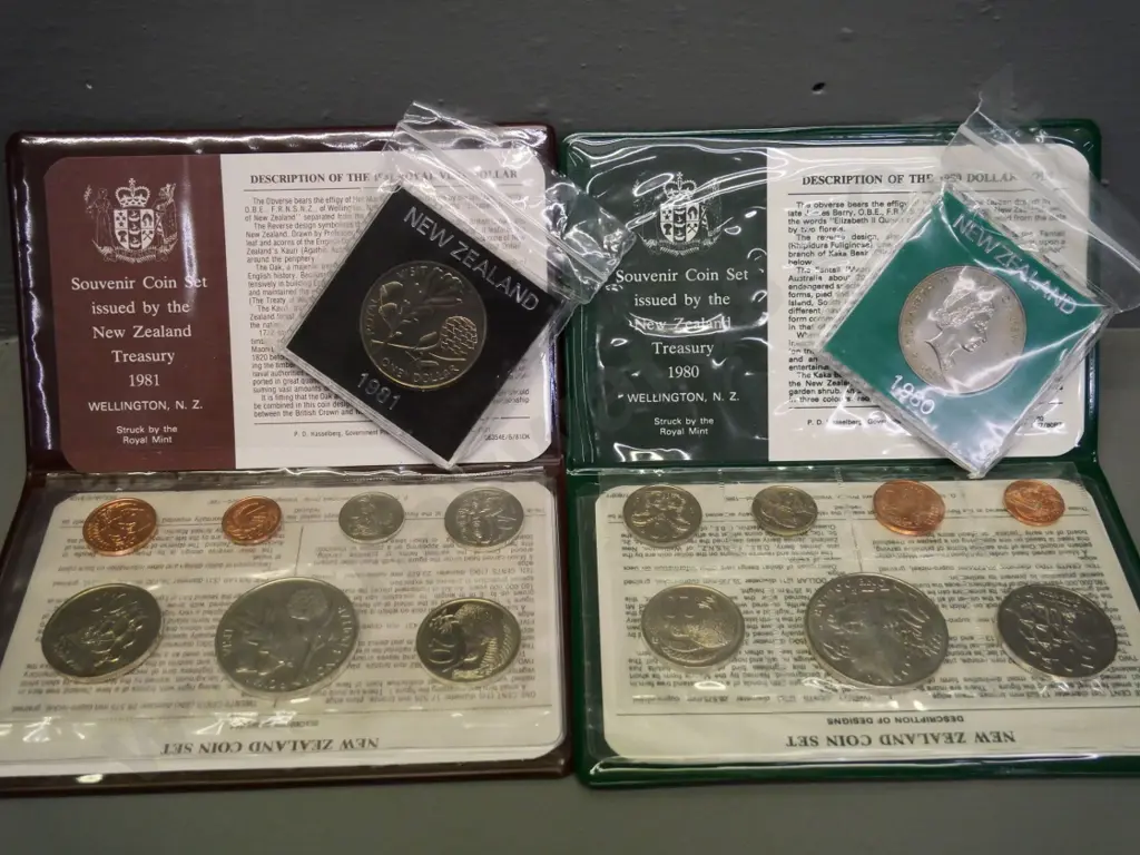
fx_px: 1186
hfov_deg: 51.4
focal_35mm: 36
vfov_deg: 39.7
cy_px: 428
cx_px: 570
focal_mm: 18
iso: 3200
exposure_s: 1/320
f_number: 5
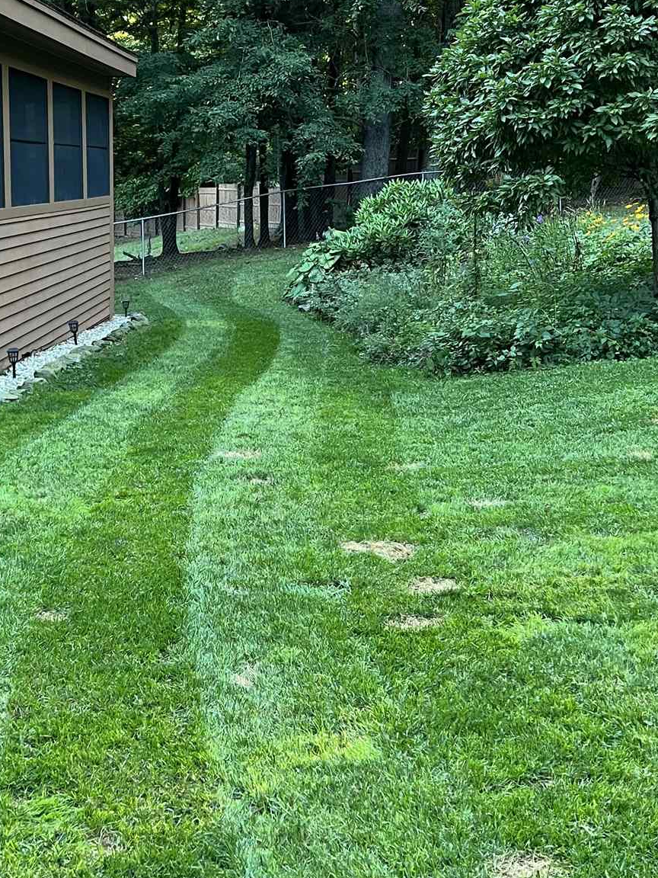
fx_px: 1318
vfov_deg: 36.7
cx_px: 188
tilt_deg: -7.2
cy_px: 345
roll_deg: -0.9
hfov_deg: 27.7
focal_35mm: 52
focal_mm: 5.7
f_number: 1.5
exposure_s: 1/98
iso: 125
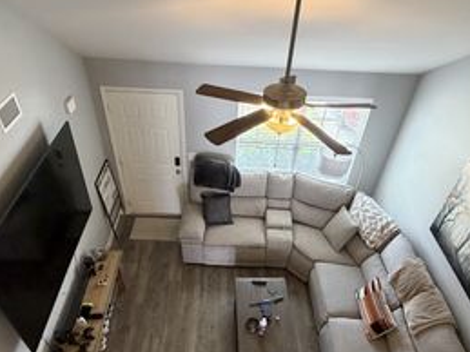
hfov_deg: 65.3
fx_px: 366
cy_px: 262
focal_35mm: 27
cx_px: 243
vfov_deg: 49.4
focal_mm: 2.22
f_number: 2.2
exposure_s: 1/60
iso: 320
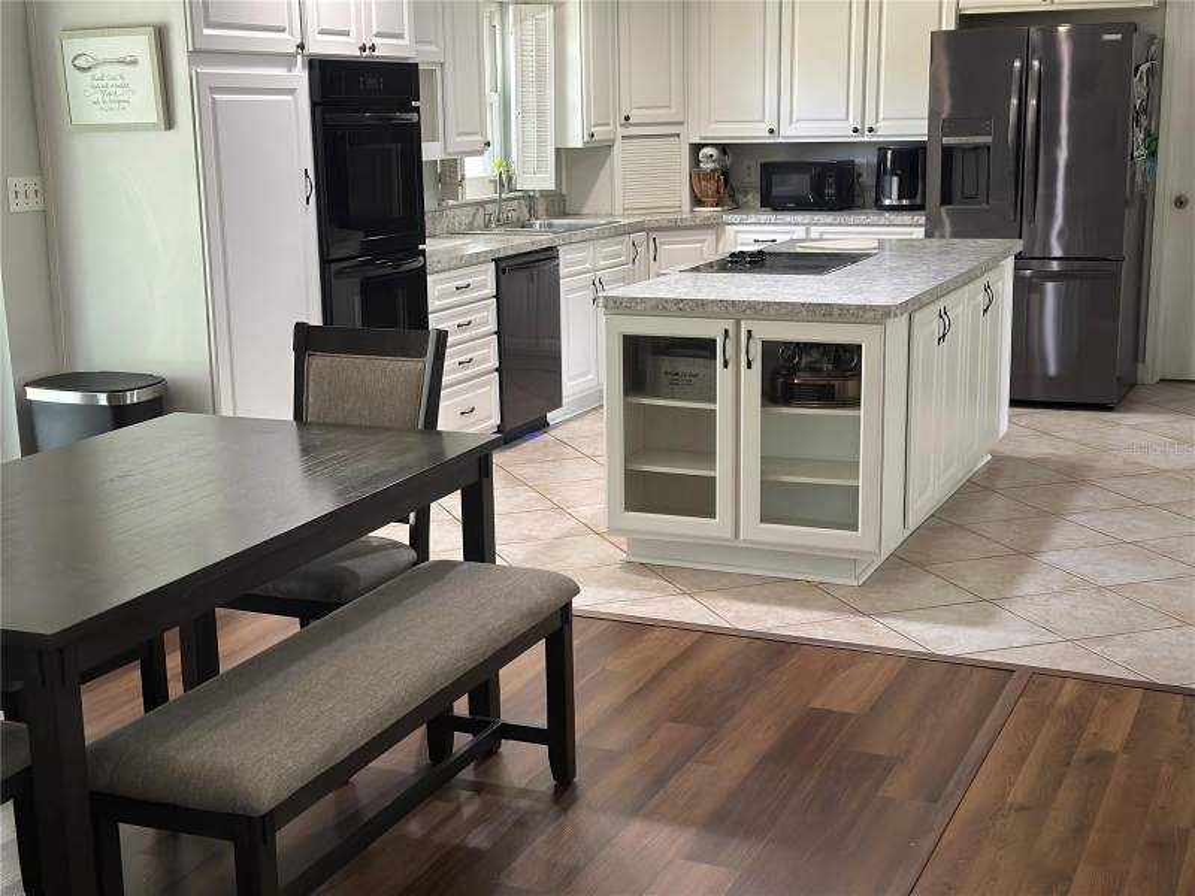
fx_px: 1657
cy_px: 448
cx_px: 598
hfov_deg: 39.7
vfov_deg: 30.3
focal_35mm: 48
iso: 250
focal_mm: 6.86
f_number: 1.78
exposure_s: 1/60
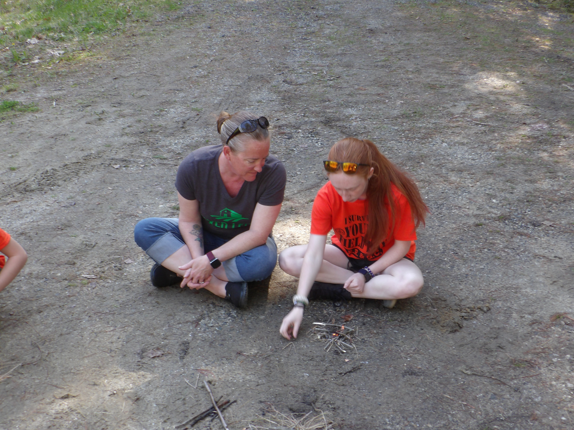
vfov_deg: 34.3
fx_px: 696
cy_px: 215
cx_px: 287
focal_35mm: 42
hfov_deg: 44.8
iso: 100
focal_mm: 7.6
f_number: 4.9
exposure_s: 1/31
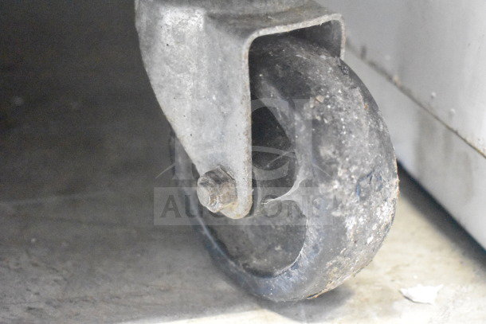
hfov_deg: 37.8
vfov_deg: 25.8
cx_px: 243
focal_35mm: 52
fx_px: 709
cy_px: 162
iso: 25600
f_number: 4.5
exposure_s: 1/40
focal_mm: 35
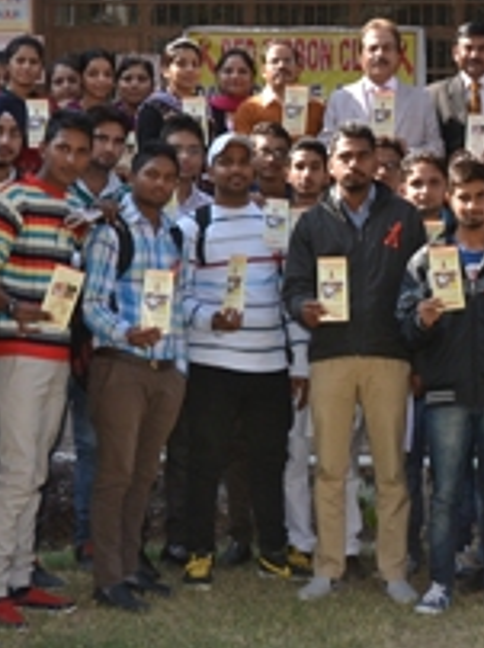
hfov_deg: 14.2
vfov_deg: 19.1
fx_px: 1924
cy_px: 289
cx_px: 420
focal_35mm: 103
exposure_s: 1/125
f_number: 9
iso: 200
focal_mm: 24
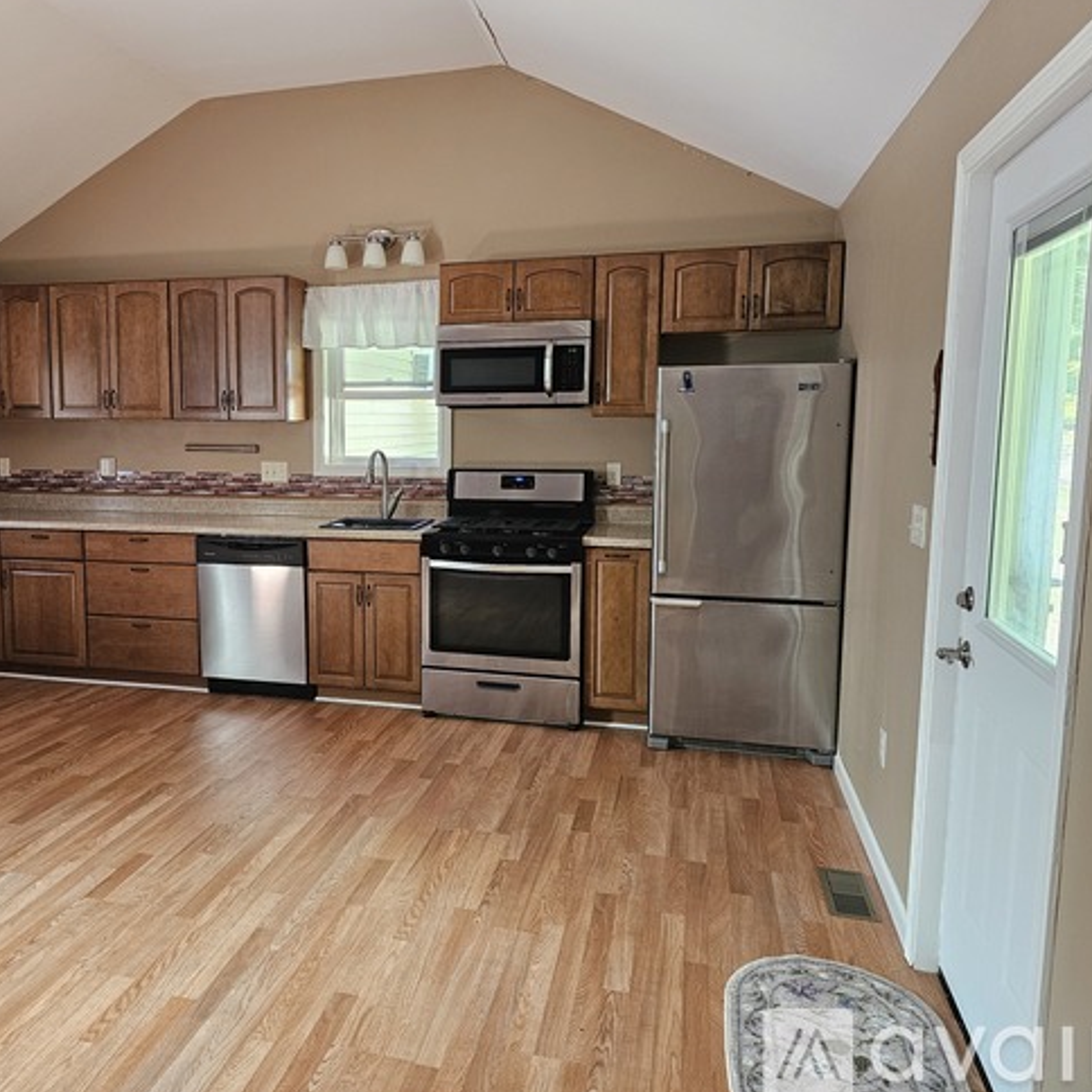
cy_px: 535
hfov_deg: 56.2
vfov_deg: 57.3
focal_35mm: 28
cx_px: 376
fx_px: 999
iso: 500
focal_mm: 6.3
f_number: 1.7
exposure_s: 1/120
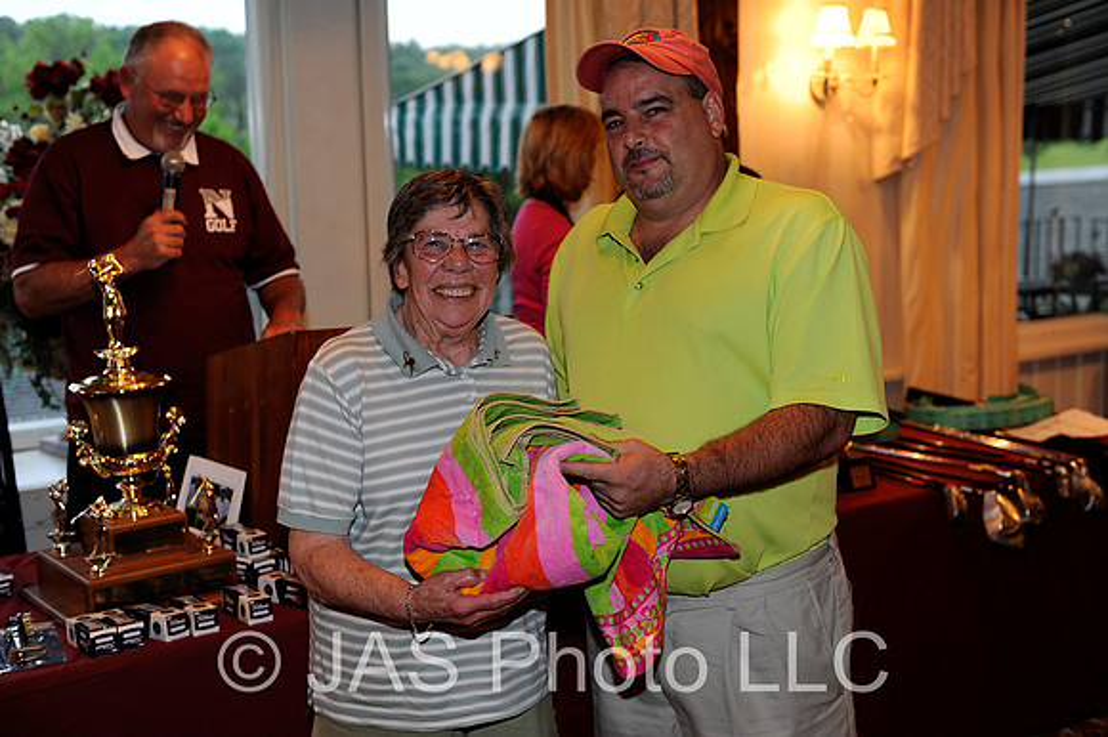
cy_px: 368
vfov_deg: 28.0
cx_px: 554
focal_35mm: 48
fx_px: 1476
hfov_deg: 41.1
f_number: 4
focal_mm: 48
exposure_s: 1/40
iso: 400
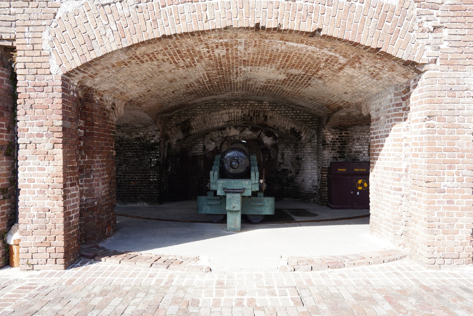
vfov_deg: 46.4
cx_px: 236
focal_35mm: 28
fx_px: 368
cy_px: 158
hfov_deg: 65.5
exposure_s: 1/100
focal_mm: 28
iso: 100
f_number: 6.3
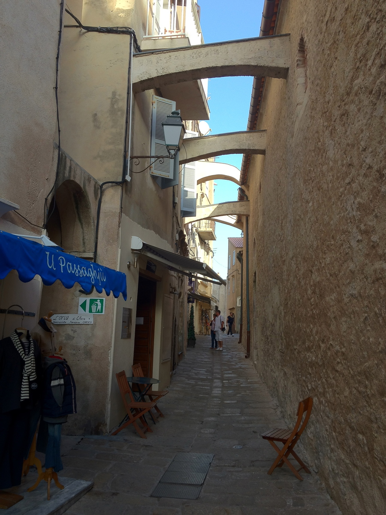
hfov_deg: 40.7
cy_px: 258
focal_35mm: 35
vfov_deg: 52.6
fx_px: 520
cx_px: 193
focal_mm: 4.28
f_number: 2.4
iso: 64
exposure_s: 1/149
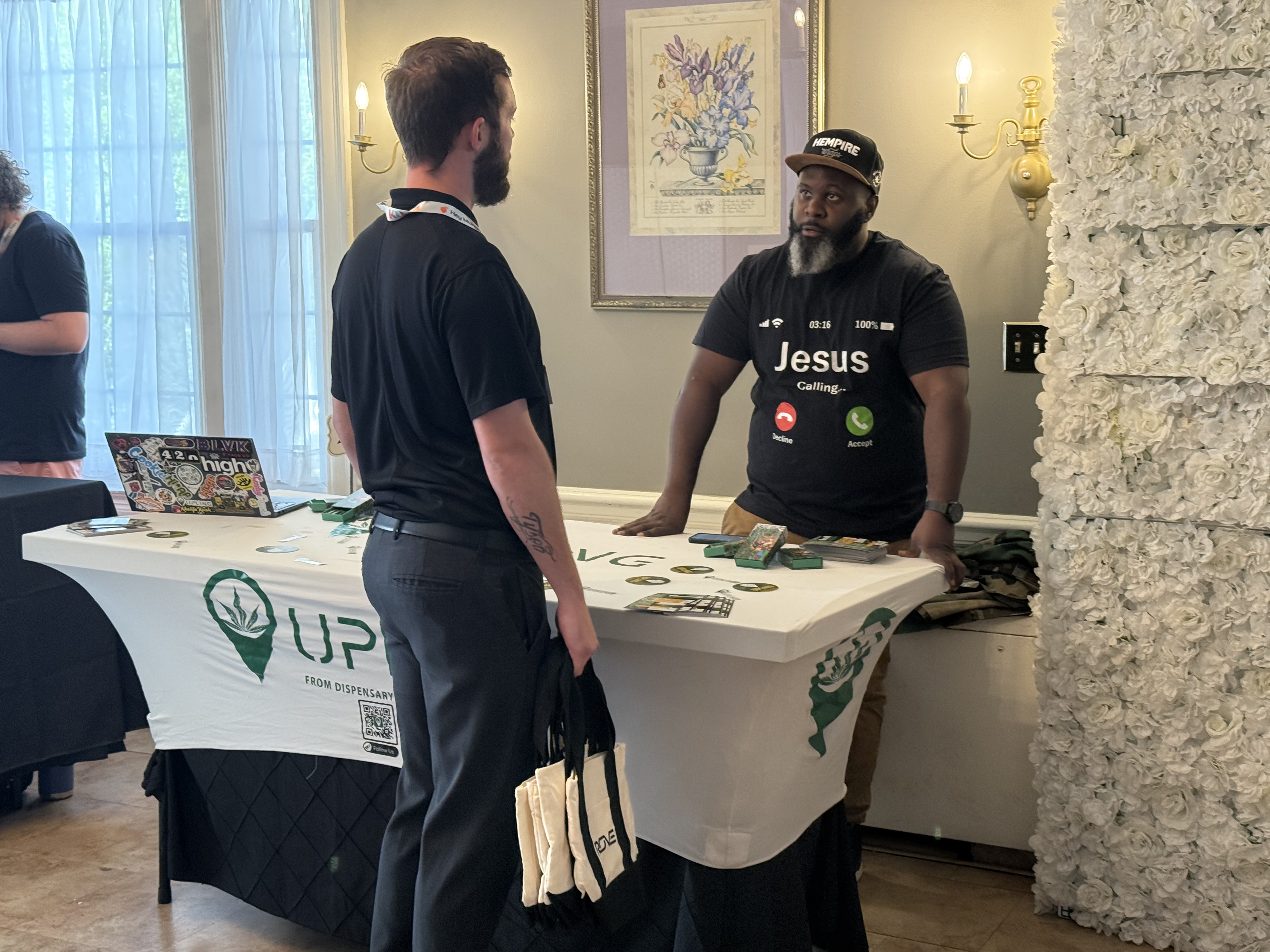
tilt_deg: -7.0
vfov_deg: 29.7
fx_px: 1798
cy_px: 477
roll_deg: +0.5
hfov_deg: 38.9
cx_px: 643
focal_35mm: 49
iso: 160
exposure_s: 1/60
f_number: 1.78
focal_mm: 6.76
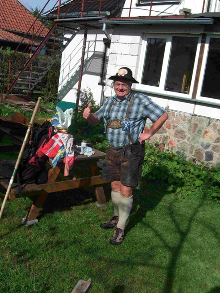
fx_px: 322
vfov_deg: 49.0
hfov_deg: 37.7
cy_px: 146
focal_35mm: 38
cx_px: 110
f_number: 8
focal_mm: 7.9
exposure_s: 1/250
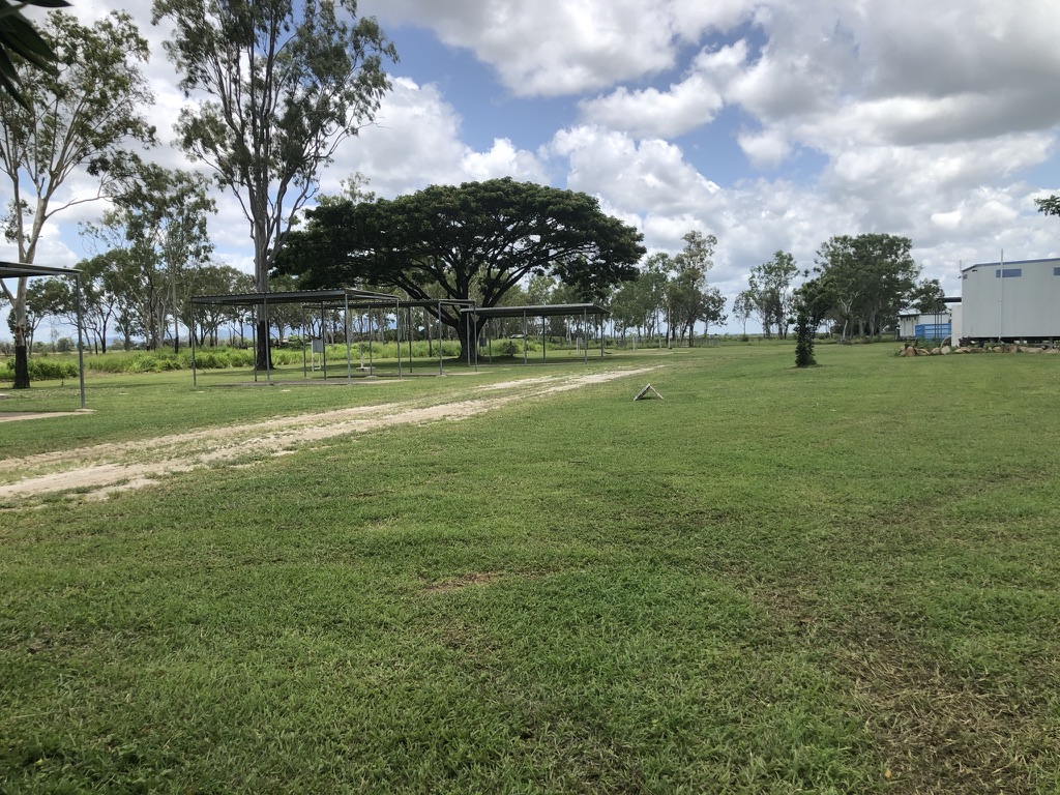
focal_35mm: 28
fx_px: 857
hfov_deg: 63.4
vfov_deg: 49.7
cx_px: 530
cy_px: 398
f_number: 1.8
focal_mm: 3.99
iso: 20
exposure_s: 1/2000
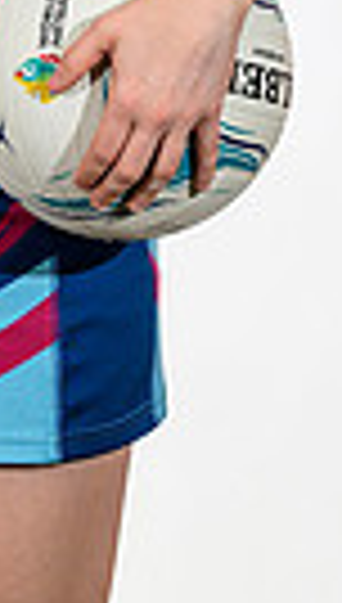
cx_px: -481
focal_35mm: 569
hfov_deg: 2.1
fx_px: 9116
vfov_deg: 3.8
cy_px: -437
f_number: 5
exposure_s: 1/160
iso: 320
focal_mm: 103
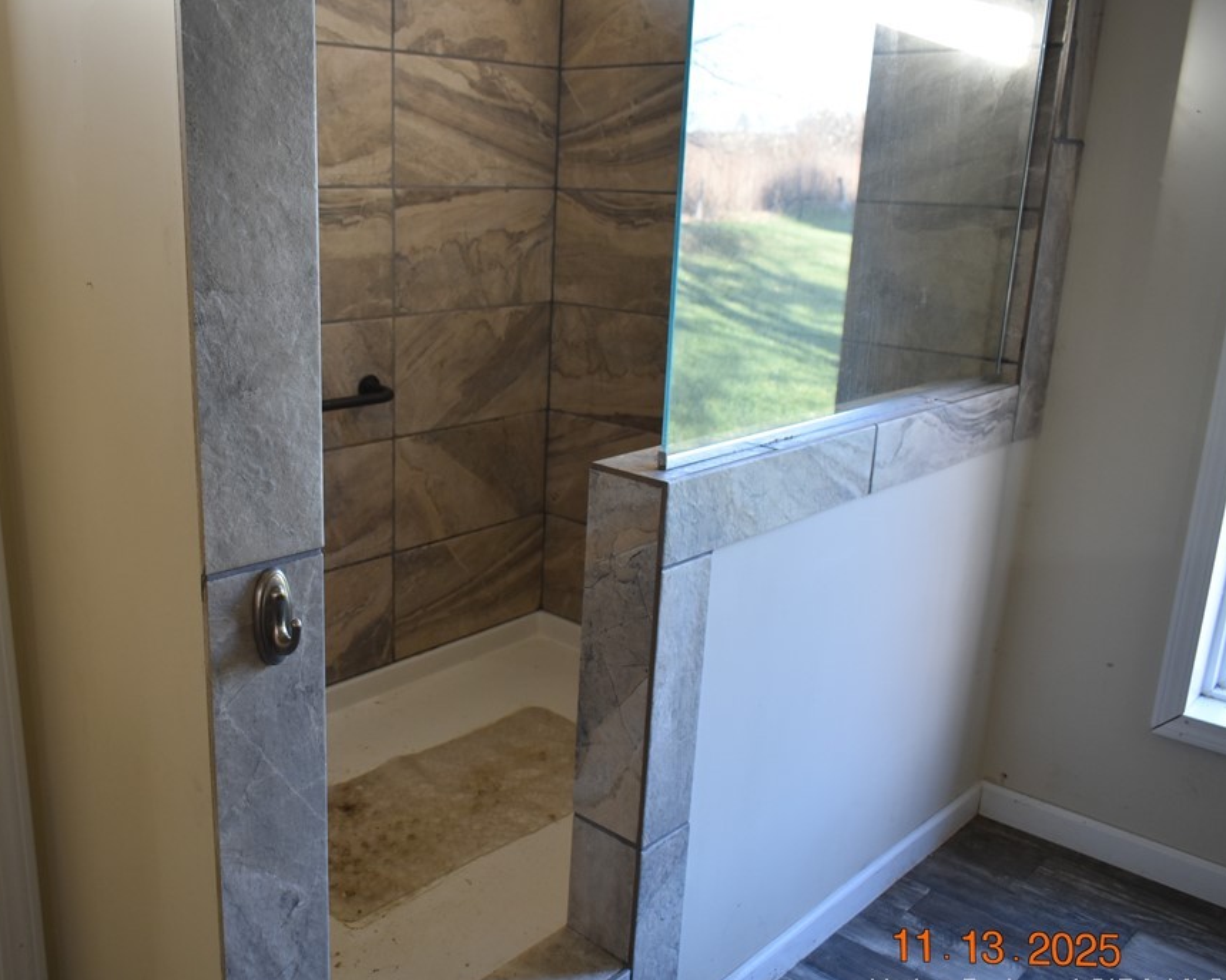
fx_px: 1161
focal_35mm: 32
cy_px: 504
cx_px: 480
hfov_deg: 55.2
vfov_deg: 45.8
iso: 450
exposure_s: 1/60
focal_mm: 18
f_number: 4
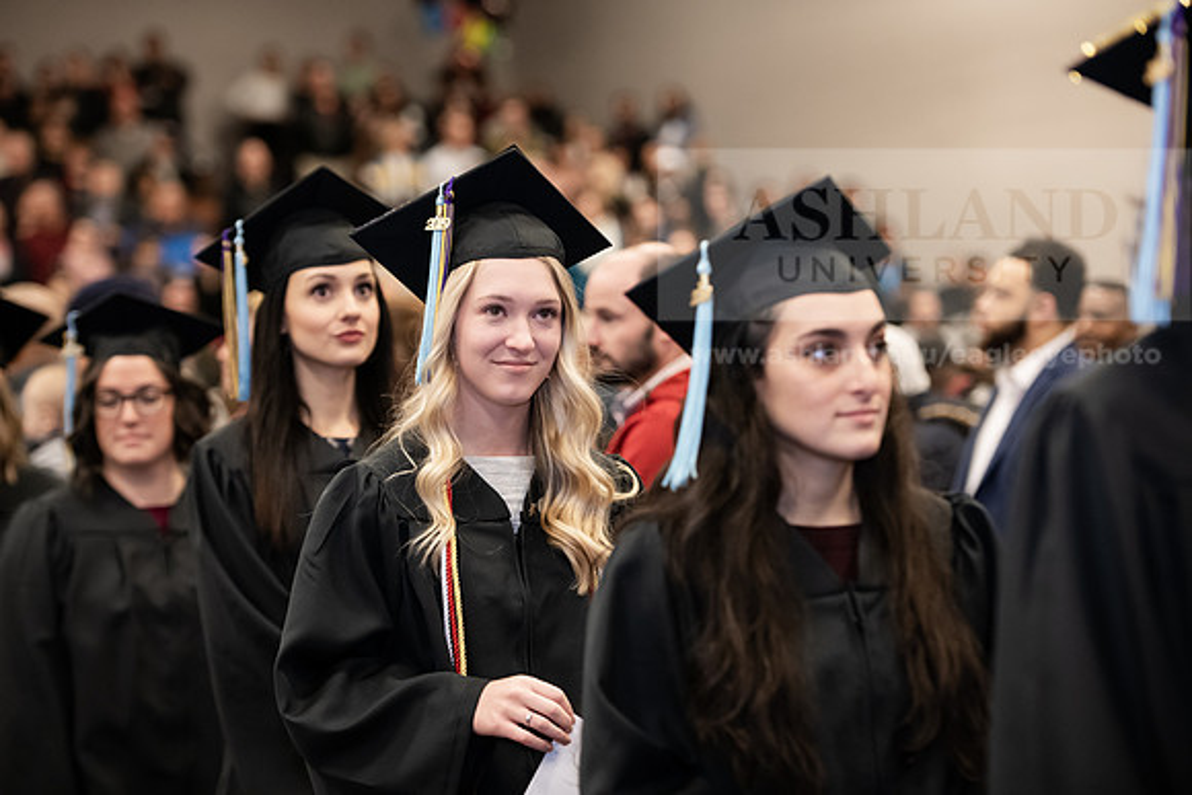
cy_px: 398
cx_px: 596
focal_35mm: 110
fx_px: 3643
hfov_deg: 18.6
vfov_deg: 12.5
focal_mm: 110
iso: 2000
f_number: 3.2
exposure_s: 1/200
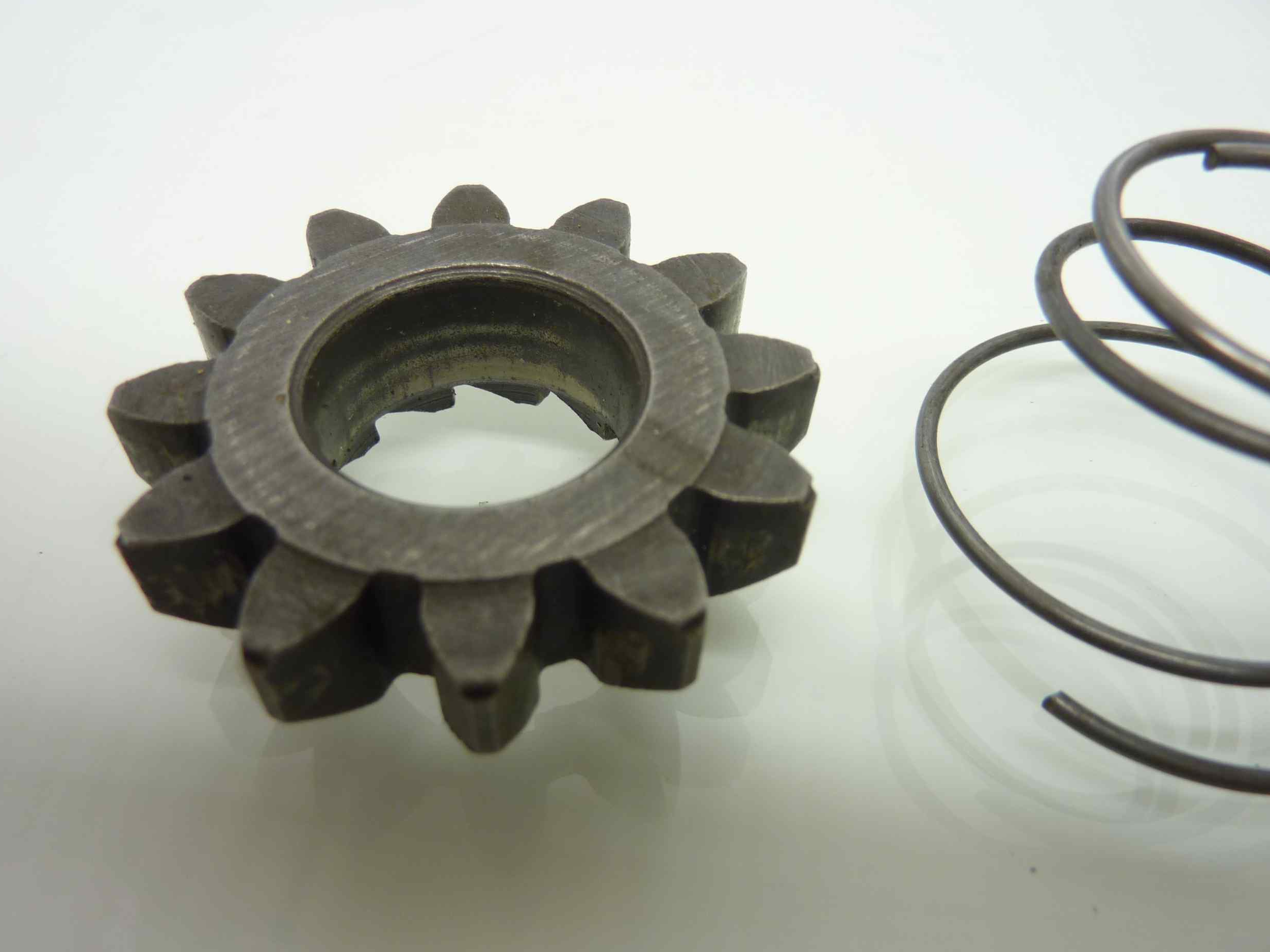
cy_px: 491
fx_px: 954
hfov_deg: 67.3
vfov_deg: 53.0
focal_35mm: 26
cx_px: 631
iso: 80
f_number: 3.3
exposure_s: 1/25
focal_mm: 4.1
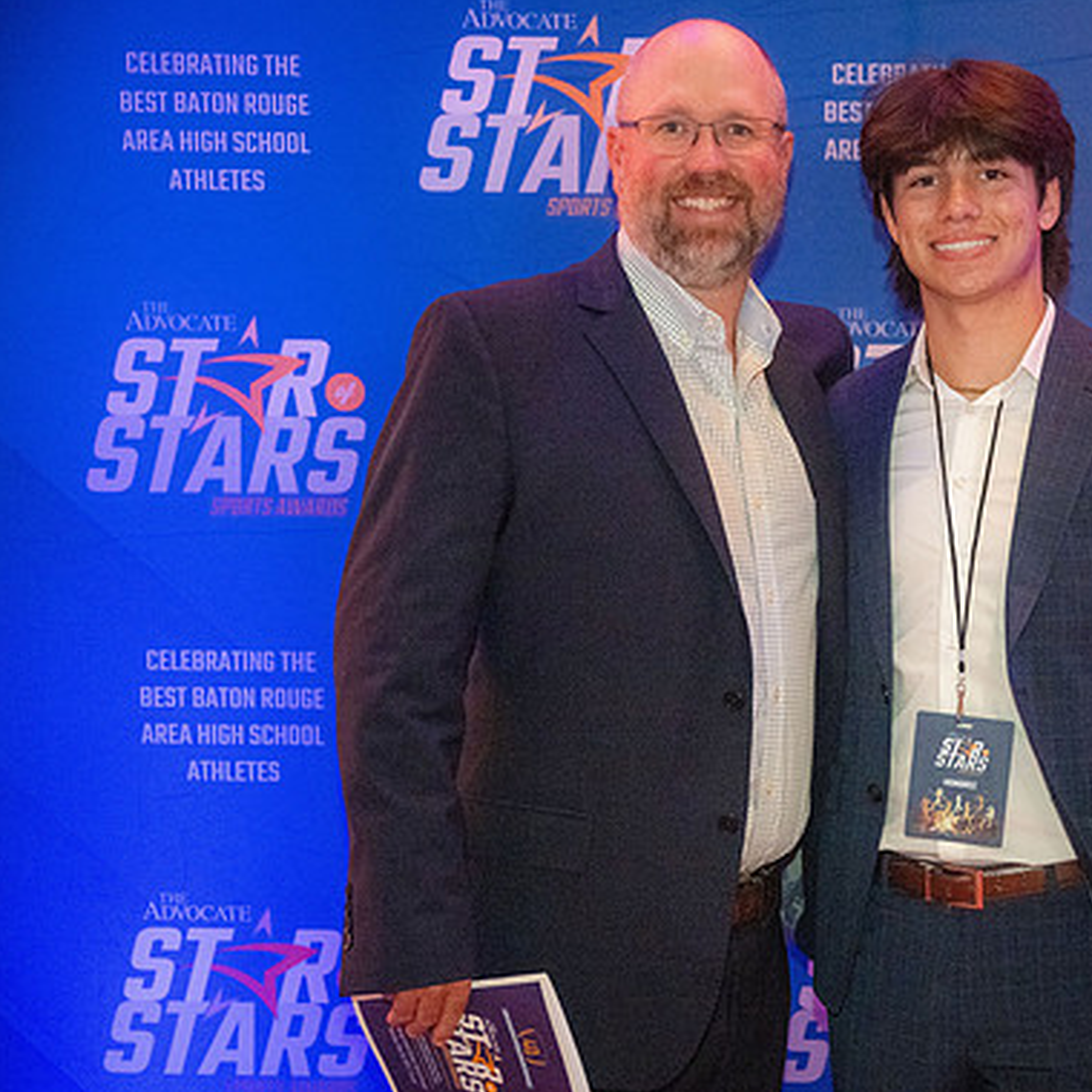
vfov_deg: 28.2
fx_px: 2177
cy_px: 542
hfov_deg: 27.8
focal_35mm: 61
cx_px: 819
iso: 6400
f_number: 2.8
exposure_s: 1/125
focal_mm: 47
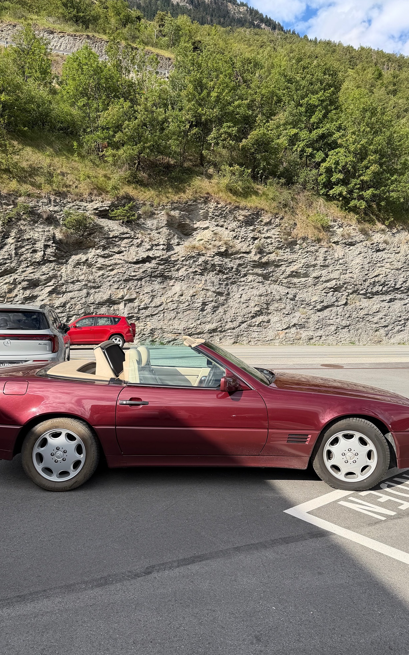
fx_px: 464
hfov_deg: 47.6
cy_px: 328
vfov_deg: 70.4
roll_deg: -0.3
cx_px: 193
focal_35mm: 26
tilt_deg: -2.4
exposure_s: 1/2703
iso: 80
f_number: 1.78
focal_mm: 6.76
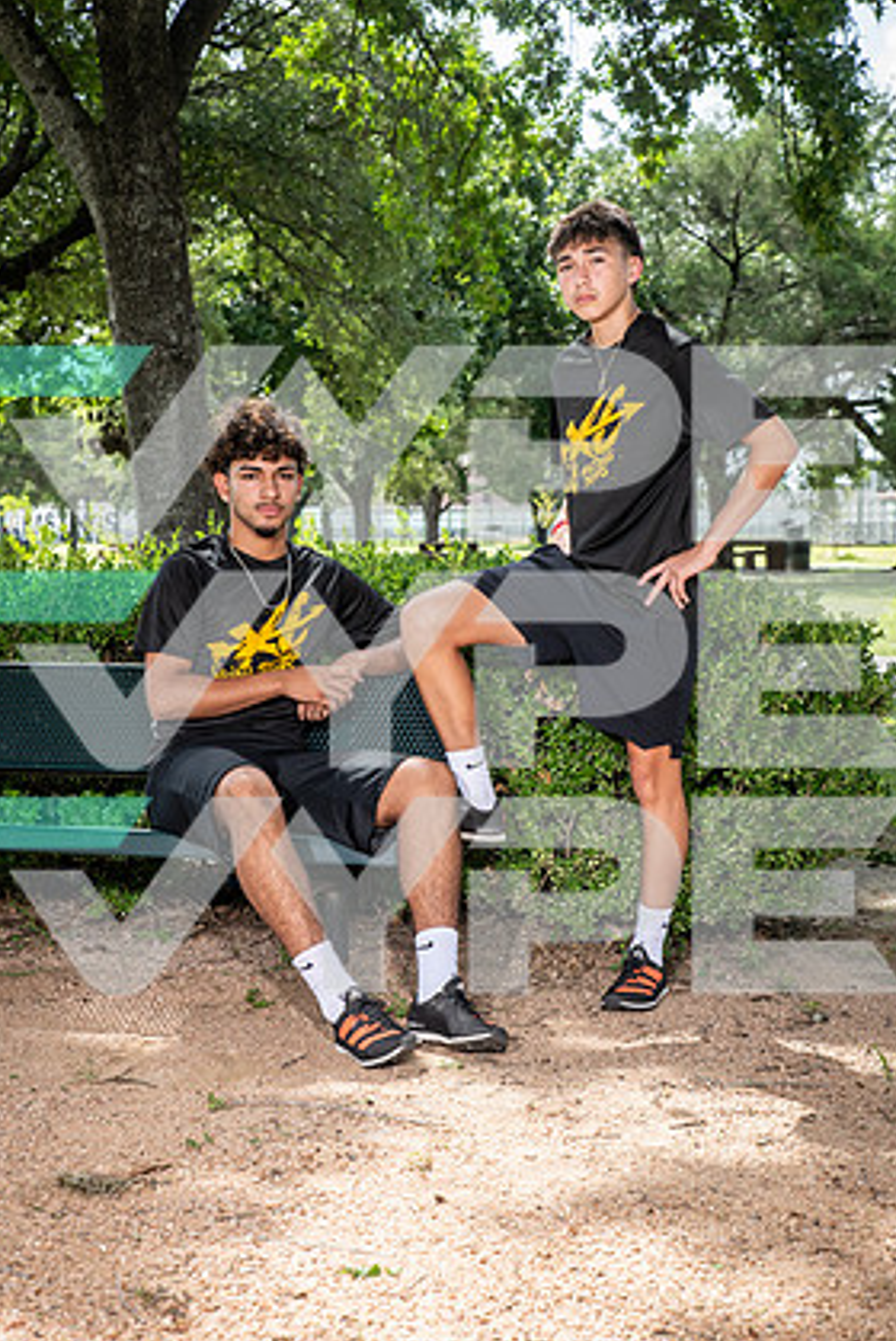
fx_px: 2199
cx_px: 438
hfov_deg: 23.0
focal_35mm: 59
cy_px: 672
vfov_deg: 33.9
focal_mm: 55
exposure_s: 1/400
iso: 250
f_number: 6.3
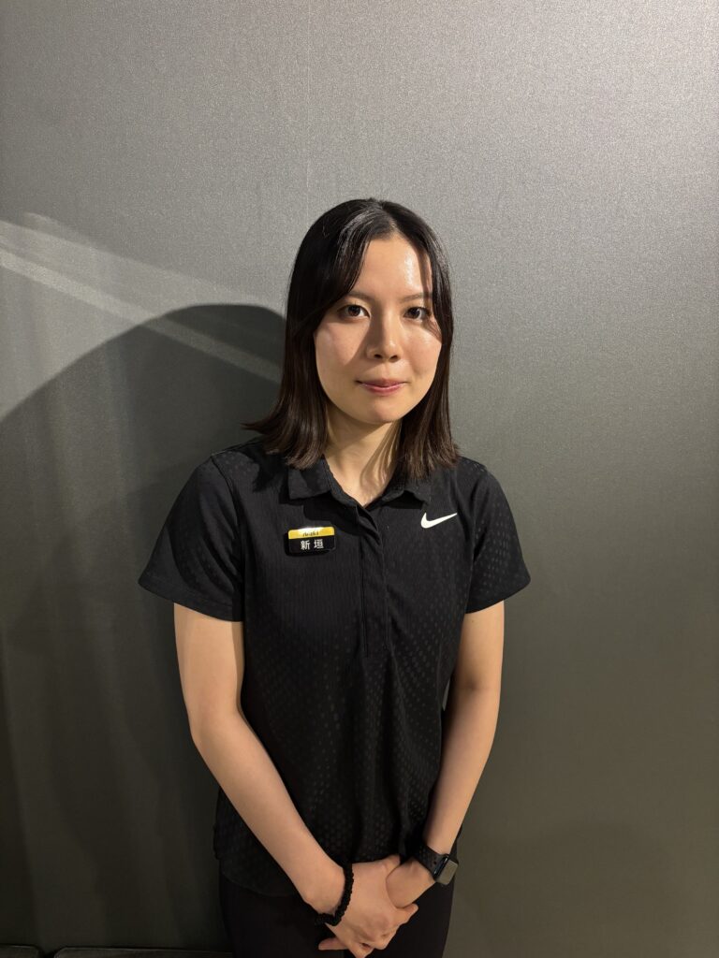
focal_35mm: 26
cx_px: 360
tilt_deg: -14.9
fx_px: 720
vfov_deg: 67.3
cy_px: 479
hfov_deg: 53.1
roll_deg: -1.9
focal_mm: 5.96
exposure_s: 1/60
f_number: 1.6
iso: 200
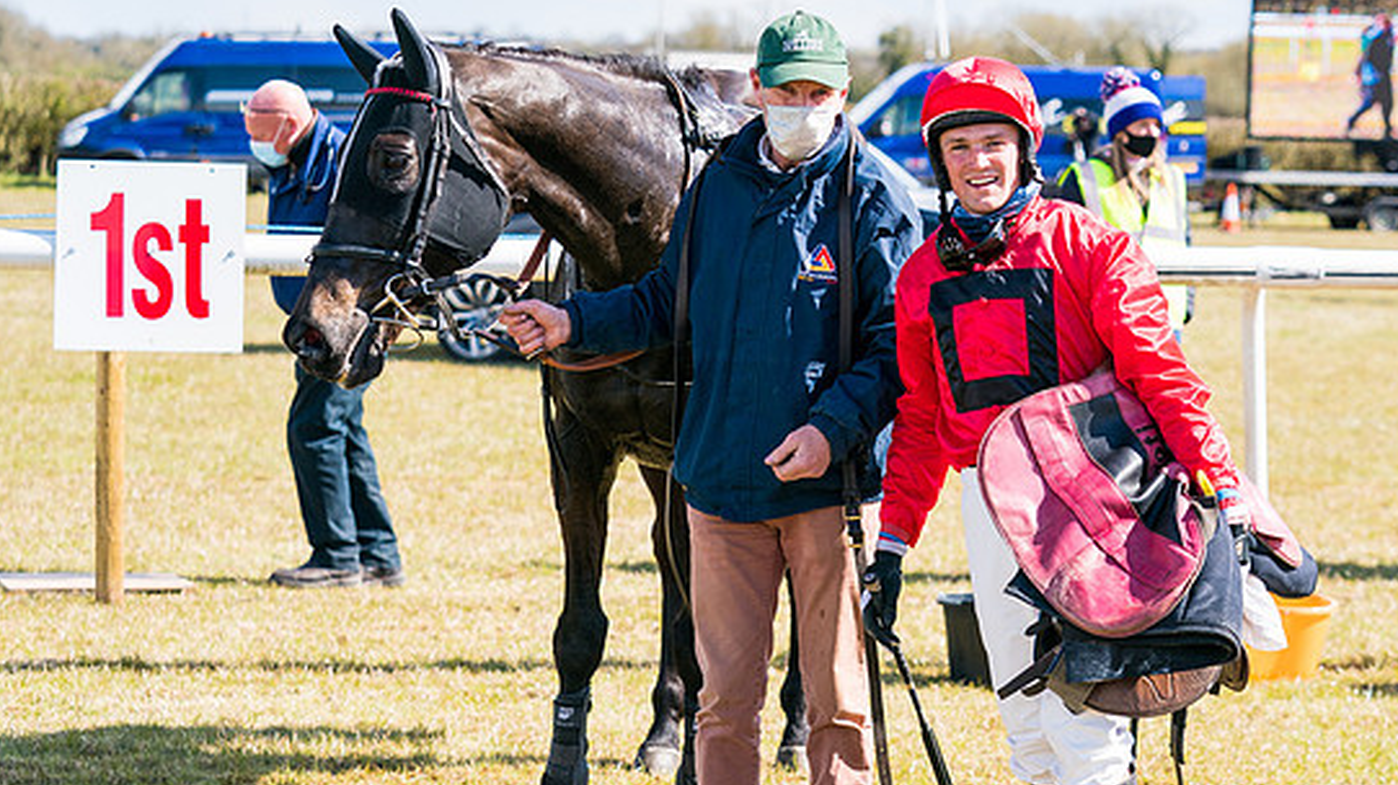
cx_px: 846
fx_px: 3891
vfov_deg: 11.5
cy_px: 461
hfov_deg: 20.3
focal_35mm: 105
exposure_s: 1/2000
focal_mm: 79
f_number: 4
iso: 400
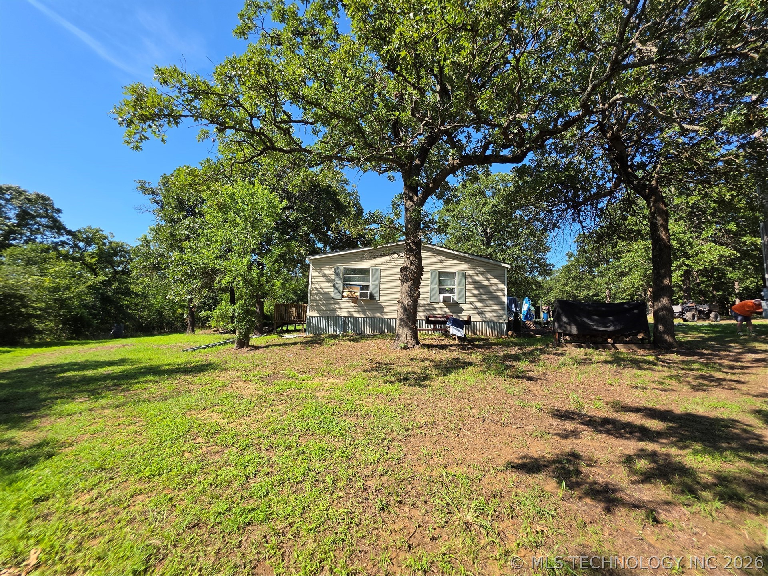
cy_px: 288
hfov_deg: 106.2
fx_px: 288
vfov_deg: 89.9
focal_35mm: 13
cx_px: 384
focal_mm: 2.2
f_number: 1.9
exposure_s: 1/876
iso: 32
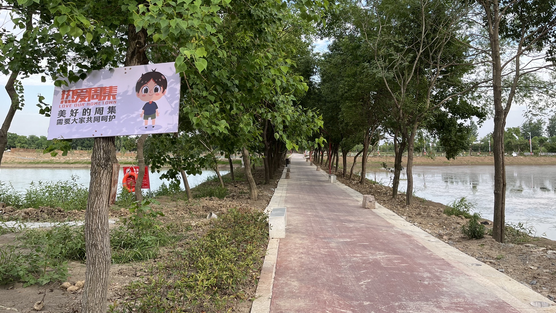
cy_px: 122
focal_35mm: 29
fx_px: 428
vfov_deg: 40.0
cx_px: 273
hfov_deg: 66.1
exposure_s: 1/513
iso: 50
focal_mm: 5.1
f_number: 1.6
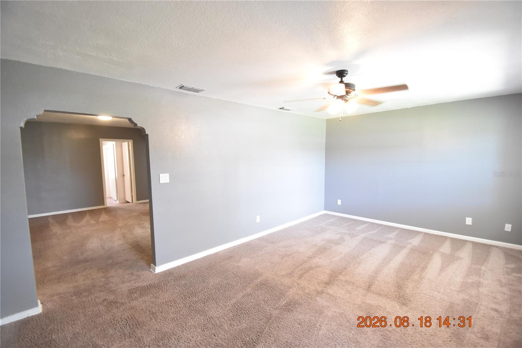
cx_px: 261
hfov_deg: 100.4
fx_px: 217
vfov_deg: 77.3
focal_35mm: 15
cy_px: 174
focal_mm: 10
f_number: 3.5
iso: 2000
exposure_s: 1/60
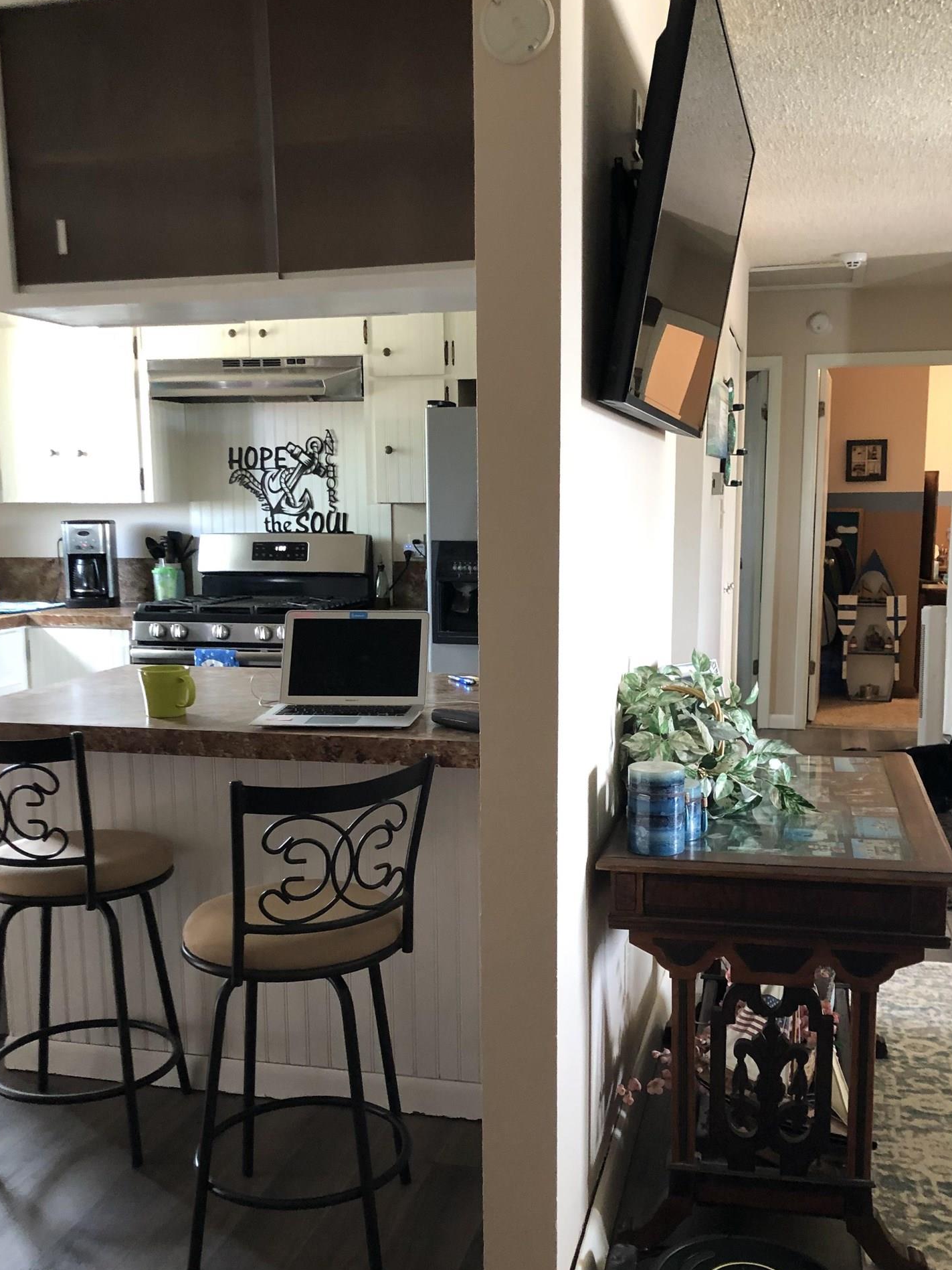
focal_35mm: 34
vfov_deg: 53.8
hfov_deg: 41.8
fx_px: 1247
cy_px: 720
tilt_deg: -8.9
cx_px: 520
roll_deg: +1.7
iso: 100
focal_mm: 3.99
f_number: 1.8
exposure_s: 1/13
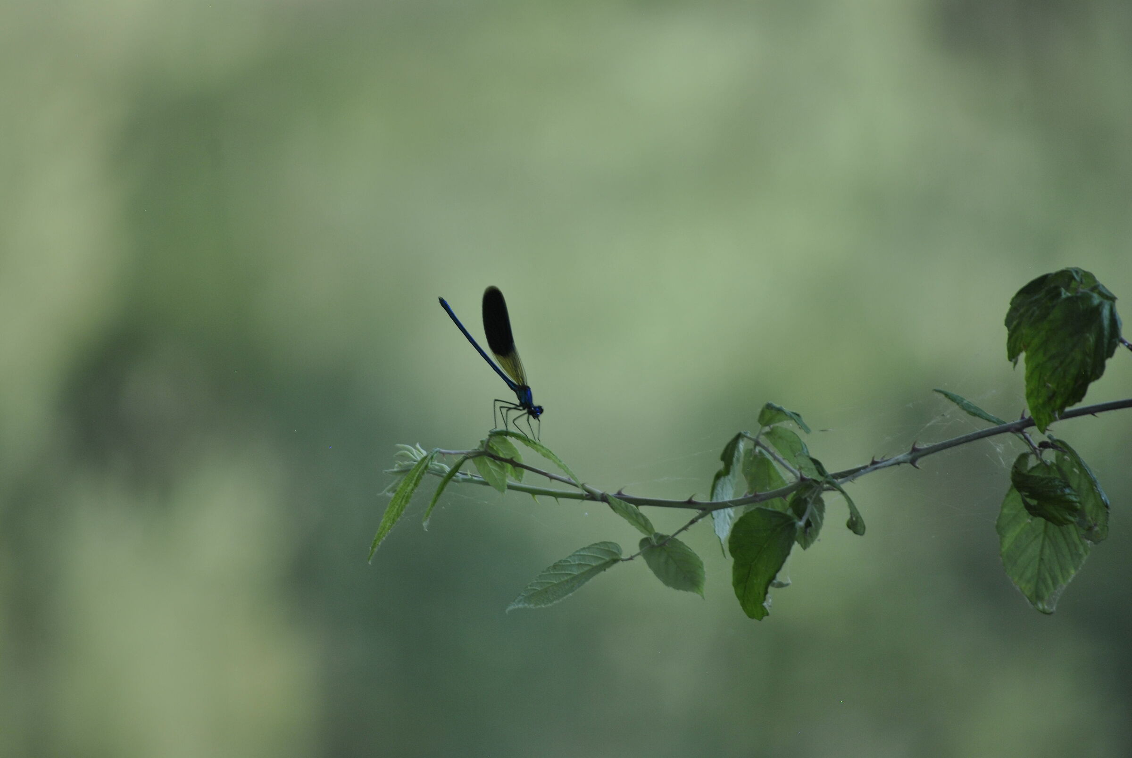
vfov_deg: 4.6
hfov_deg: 6.9
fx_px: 9445
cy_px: 379
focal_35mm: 300
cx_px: 566
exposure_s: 1/125
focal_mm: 200
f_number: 5.6
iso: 200
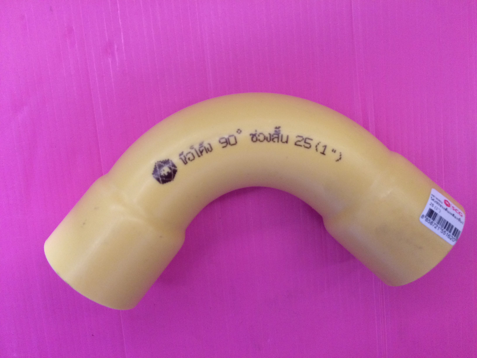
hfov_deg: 61.7
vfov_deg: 48.2
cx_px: 238
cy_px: 179
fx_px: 400
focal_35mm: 29
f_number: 2.2
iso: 250
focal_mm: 4.15
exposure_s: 1/33
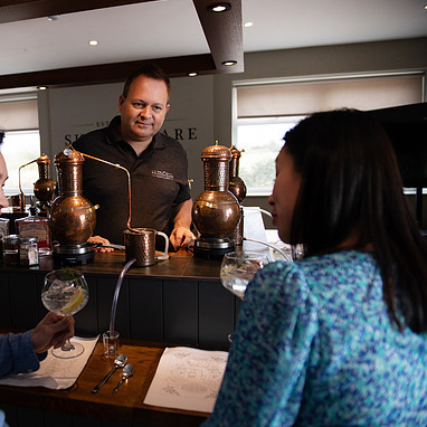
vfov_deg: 52.5
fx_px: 433
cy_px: 215
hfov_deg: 50.5
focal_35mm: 31
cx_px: 110
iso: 320
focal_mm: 24
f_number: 2.8
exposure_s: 1/250
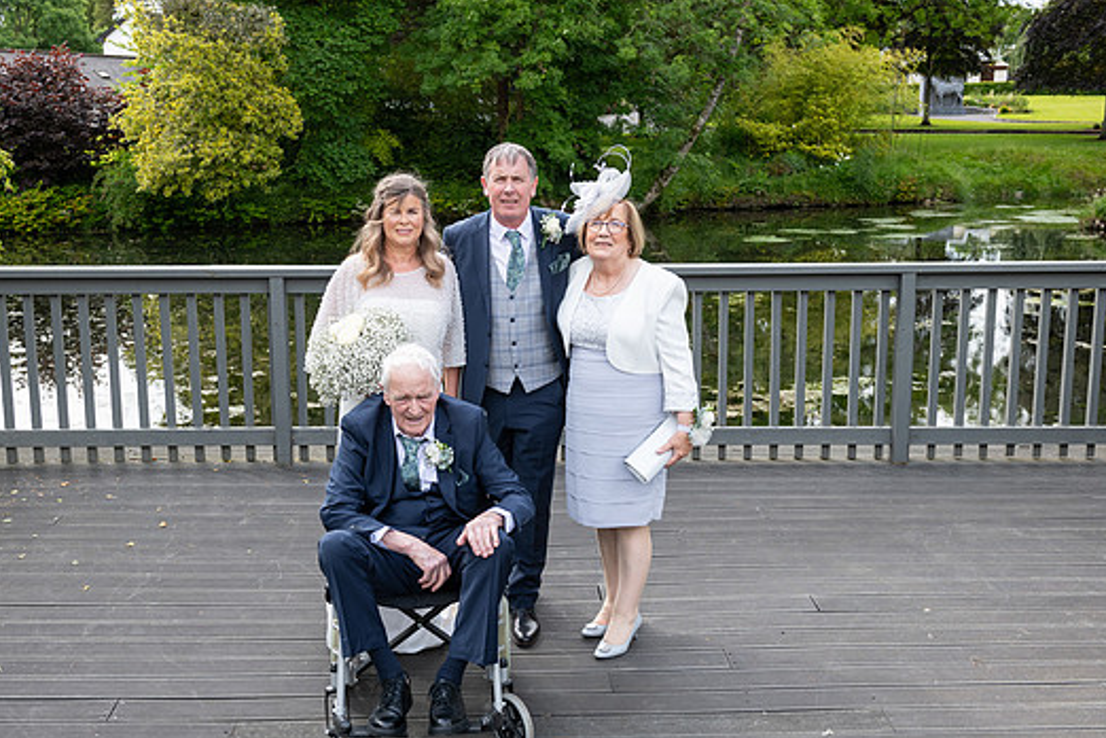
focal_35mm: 40
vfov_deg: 33.4
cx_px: 506
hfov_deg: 48.4
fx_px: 1229
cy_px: 376
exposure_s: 1/200
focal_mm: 36
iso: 160
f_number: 5.6
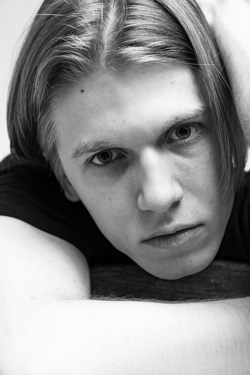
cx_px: 125
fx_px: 781
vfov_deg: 27.0
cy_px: 188
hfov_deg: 18.2
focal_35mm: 75
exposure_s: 1/160
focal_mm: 75
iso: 100
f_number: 7.1
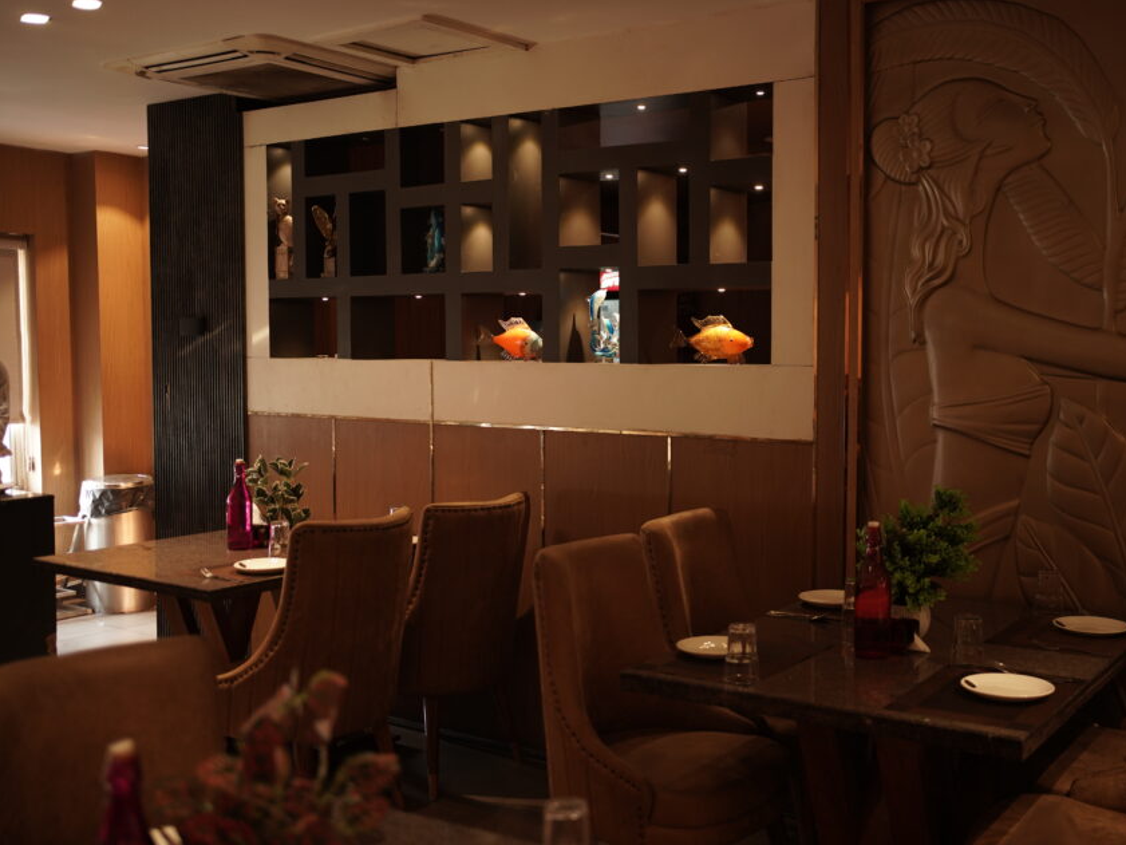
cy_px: 422
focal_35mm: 38
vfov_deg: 37.7
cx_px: 635
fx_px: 1236
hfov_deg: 48.8
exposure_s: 1/125
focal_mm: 35
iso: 500
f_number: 2
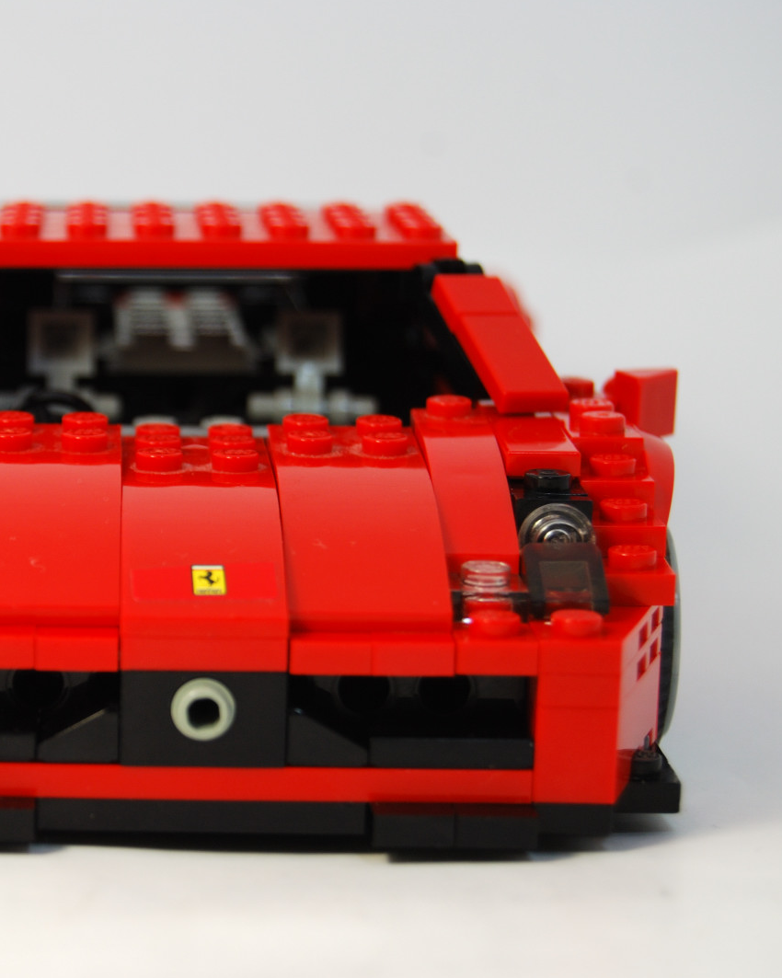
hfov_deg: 13.2
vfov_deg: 16.5
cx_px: 198
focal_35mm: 117
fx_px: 3377
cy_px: 487
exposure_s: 1/80
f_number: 5.6
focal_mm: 55
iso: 200
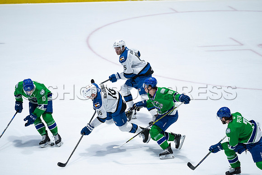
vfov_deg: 6.9
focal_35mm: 200
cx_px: 131
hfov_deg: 10.3
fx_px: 1456
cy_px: 88
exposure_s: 1/1250
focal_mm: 200
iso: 1250
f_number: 2.8
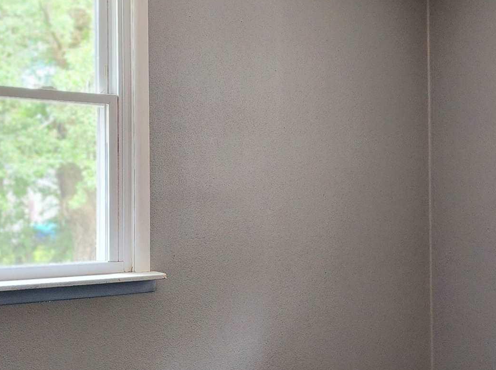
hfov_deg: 28.3
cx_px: 362
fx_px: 972
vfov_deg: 21.5
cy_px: 183
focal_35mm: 68
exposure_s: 1/120
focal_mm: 6.4
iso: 200
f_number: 1.8
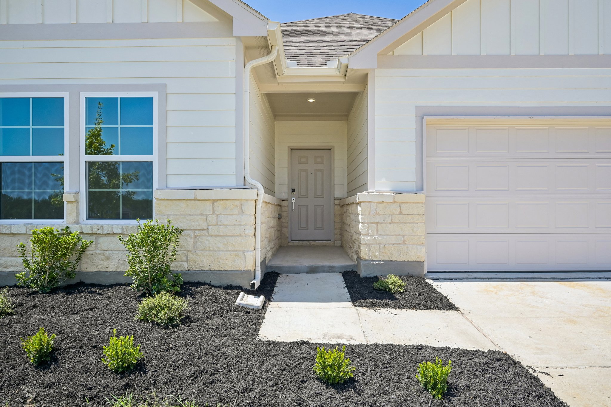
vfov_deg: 60.7
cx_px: 306
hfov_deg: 82.6
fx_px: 348
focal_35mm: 20
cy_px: 204
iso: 250
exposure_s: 1/500
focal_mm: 20.5
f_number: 9
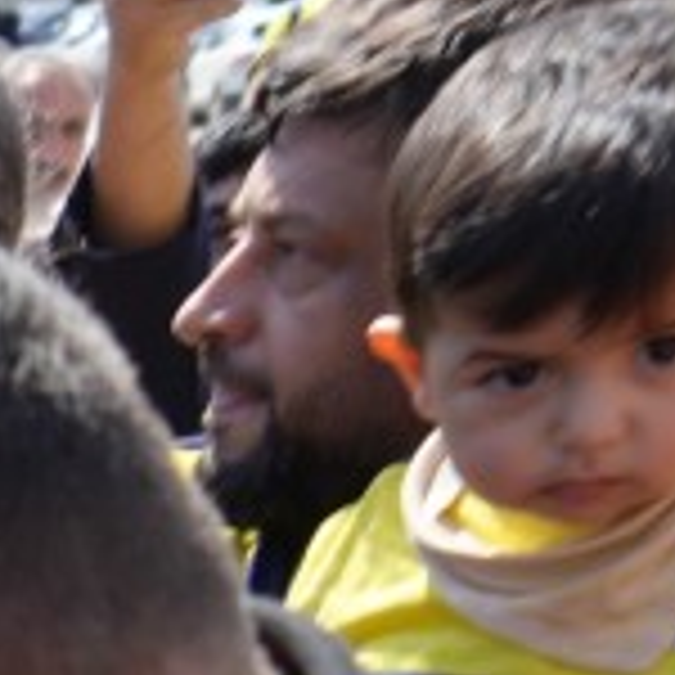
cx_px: -1418
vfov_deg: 11.0
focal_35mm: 141
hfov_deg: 9.4
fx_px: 3111
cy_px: 1447
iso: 100
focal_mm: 24
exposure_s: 1/320
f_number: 4.5
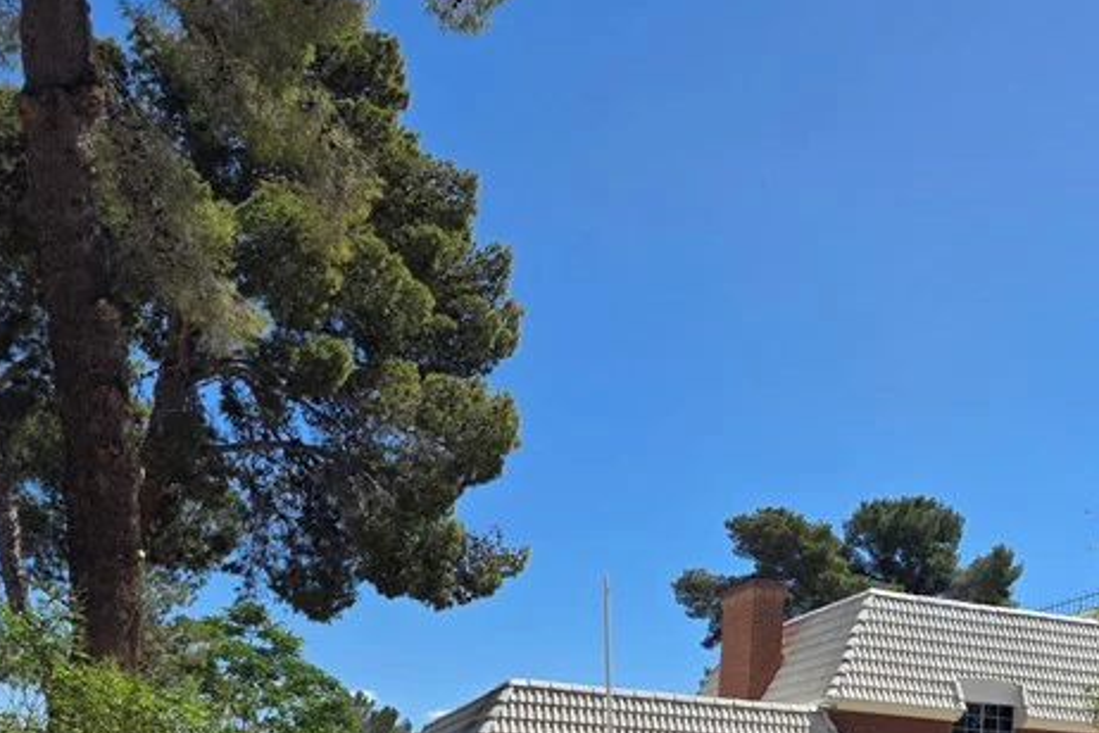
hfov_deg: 34.6
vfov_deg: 24.3
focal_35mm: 53
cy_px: 740
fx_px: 1618
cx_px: 1066
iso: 64
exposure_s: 1/7944
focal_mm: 6.3
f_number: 1.7
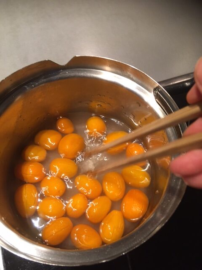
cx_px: 101
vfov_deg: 61.7
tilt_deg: -60.9
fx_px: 226
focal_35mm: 29
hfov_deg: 48.2
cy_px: 135
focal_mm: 4.15
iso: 160
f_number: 2.2
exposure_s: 1/33
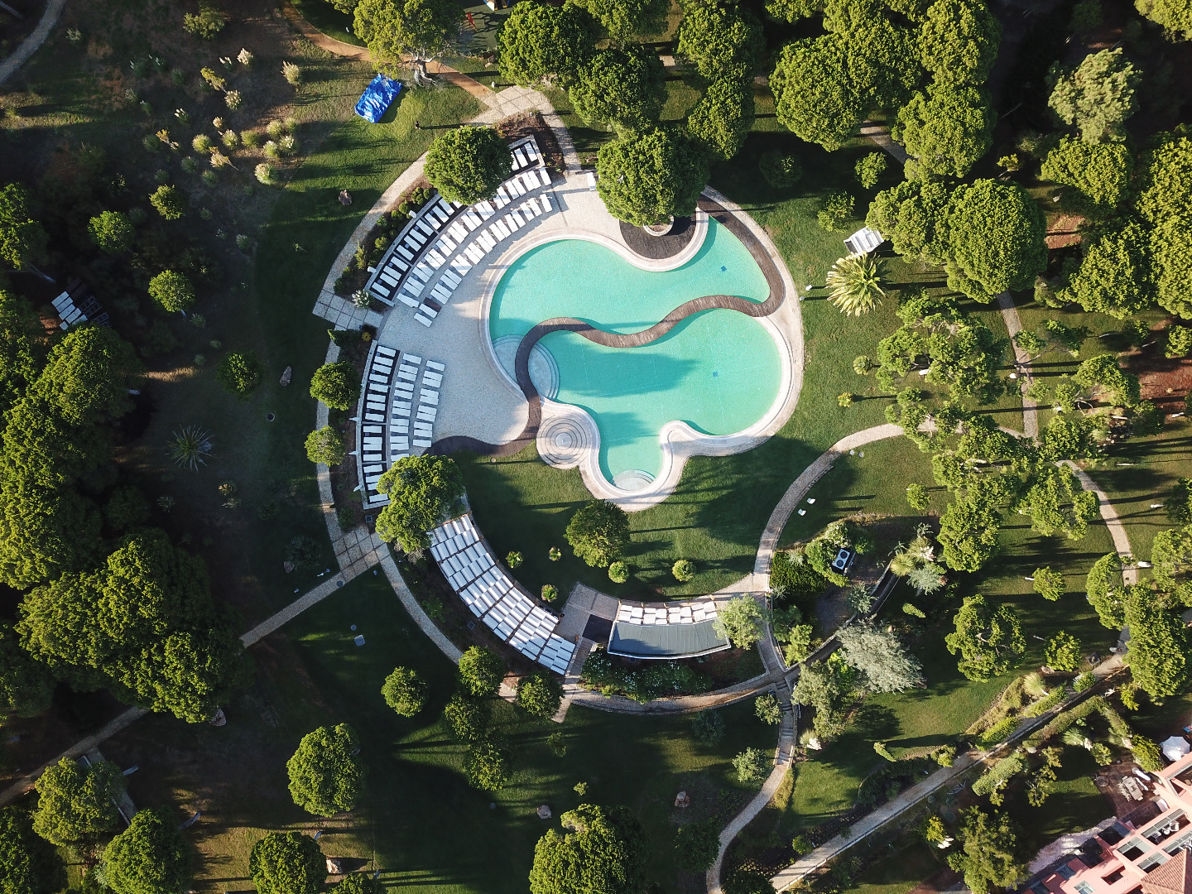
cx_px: 596
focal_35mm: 26
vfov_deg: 53.1
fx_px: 895
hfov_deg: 67.3
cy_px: 447
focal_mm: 4.73
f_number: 2.2
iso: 131
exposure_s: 1/50
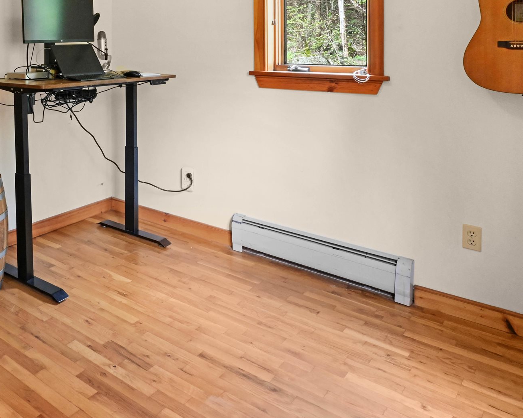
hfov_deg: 50.9
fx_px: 480
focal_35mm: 31
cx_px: 56
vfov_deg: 42.0
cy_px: 19
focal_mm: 14
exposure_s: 1/40
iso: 4000
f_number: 14
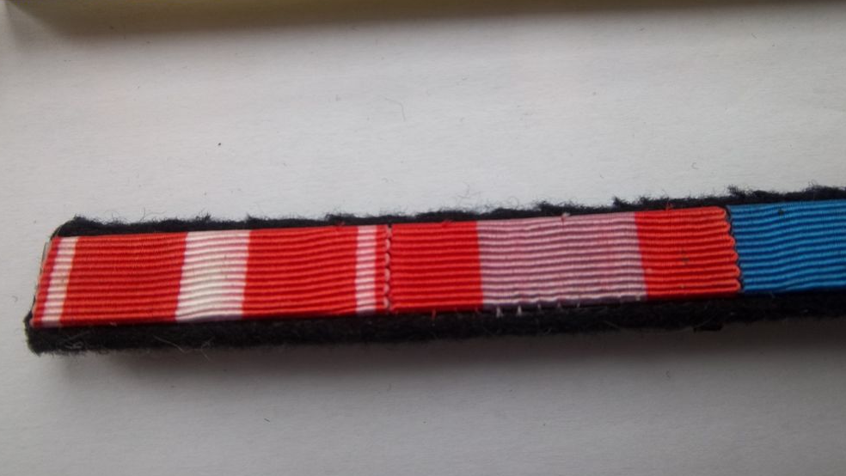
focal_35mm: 31
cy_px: 176
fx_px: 696
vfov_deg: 37.6
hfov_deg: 62.6
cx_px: 418
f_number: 3.5
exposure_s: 1/60
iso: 64
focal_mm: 5.05
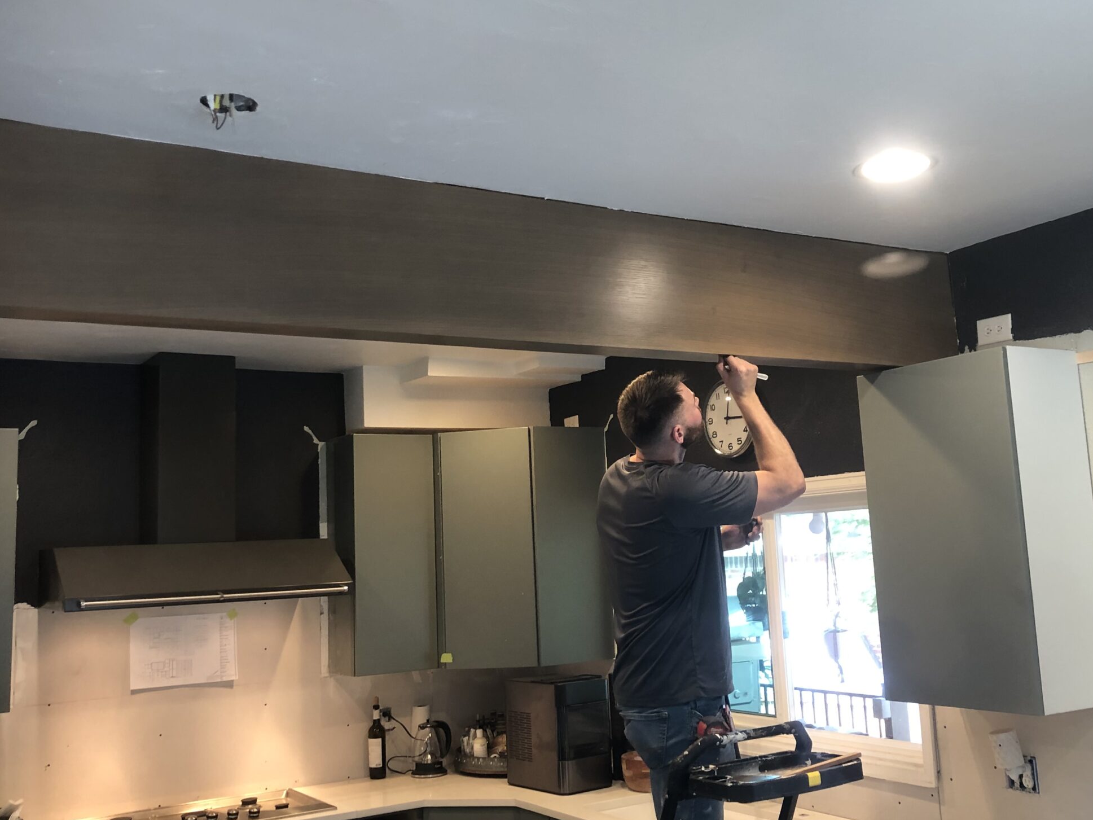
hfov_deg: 50.1
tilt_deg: +8.4
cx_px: 559
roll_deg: +3.9
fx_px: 1168
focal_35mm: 37
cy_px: 388
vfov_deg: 38.7
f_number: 1.8
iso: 40
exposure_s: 1/15
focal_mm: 4
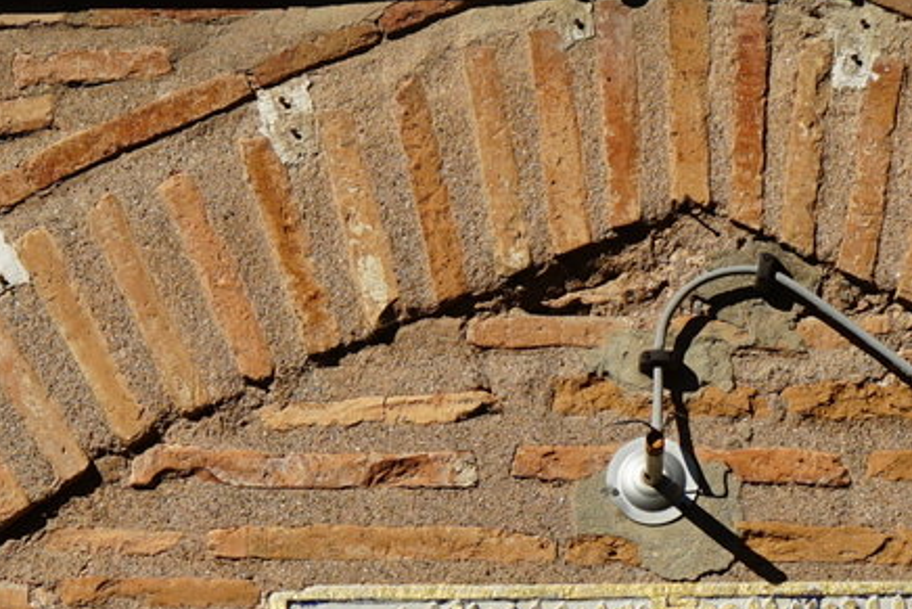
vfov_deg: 6.1
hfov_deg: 9.1
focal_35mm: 227
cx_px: 590
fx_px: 5752
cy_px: 370
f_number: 8
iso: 100
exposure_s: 1/500
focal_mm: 55
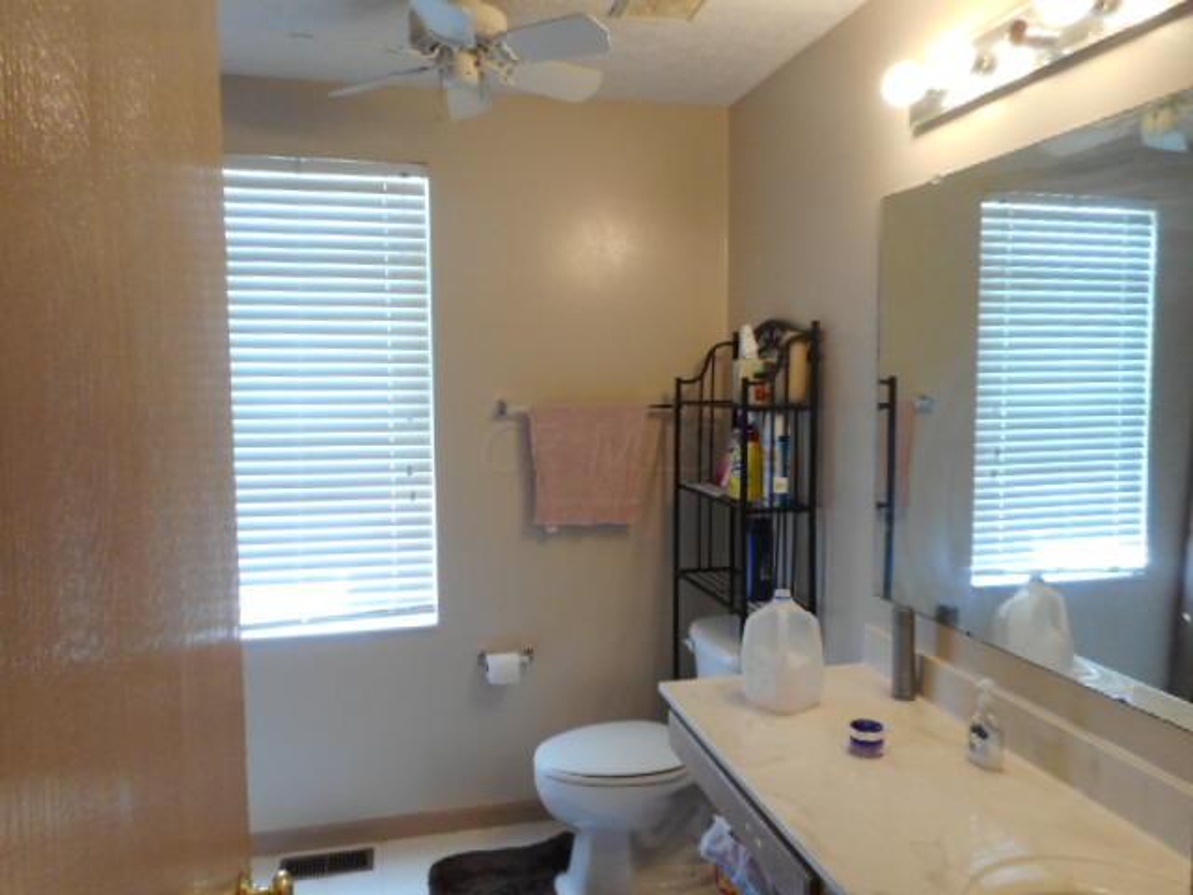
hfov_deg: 69.4
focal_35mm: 25
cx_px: 596
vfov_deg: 54.9
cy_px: 448
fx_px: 862
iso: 200
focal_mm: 4.5
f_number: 3.7
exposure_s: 1/30
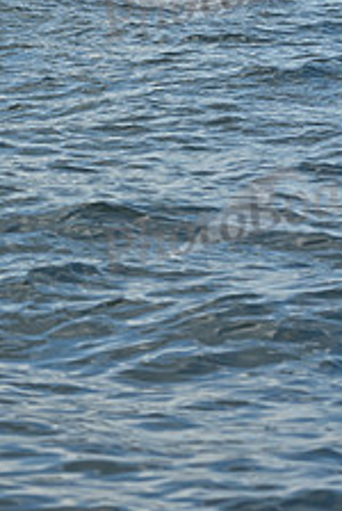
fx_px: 3381
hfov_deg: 5.8
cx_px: -15
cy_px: -103
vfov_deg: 8.5
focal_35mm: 238
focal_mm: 92
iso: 250
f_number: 6.3
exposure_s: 1/1600
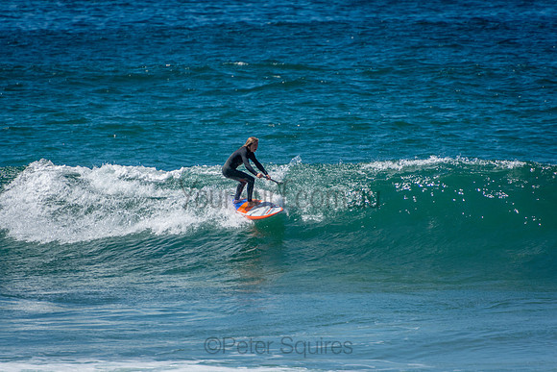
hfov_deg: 3.4
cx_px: 278
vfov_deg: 2.3
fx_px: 9285
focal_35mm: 600
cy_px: 186
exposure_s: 1/2000
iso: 320
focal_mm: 400
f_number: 5.6
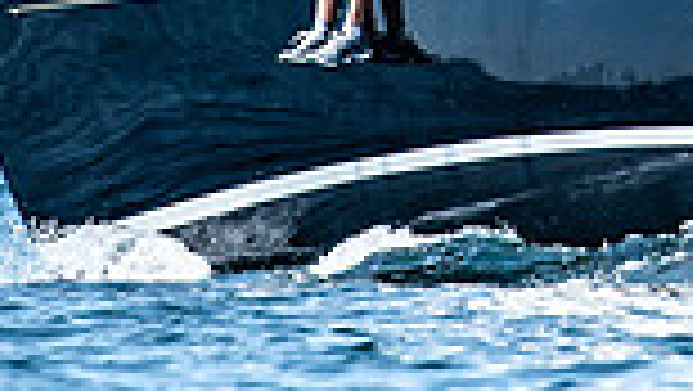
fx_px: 45932
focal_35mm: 2497
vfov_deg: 0.5
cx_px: 765
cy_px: -463
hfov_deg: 0.9
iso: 400
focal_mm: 600
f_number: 5
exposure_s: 1/2500
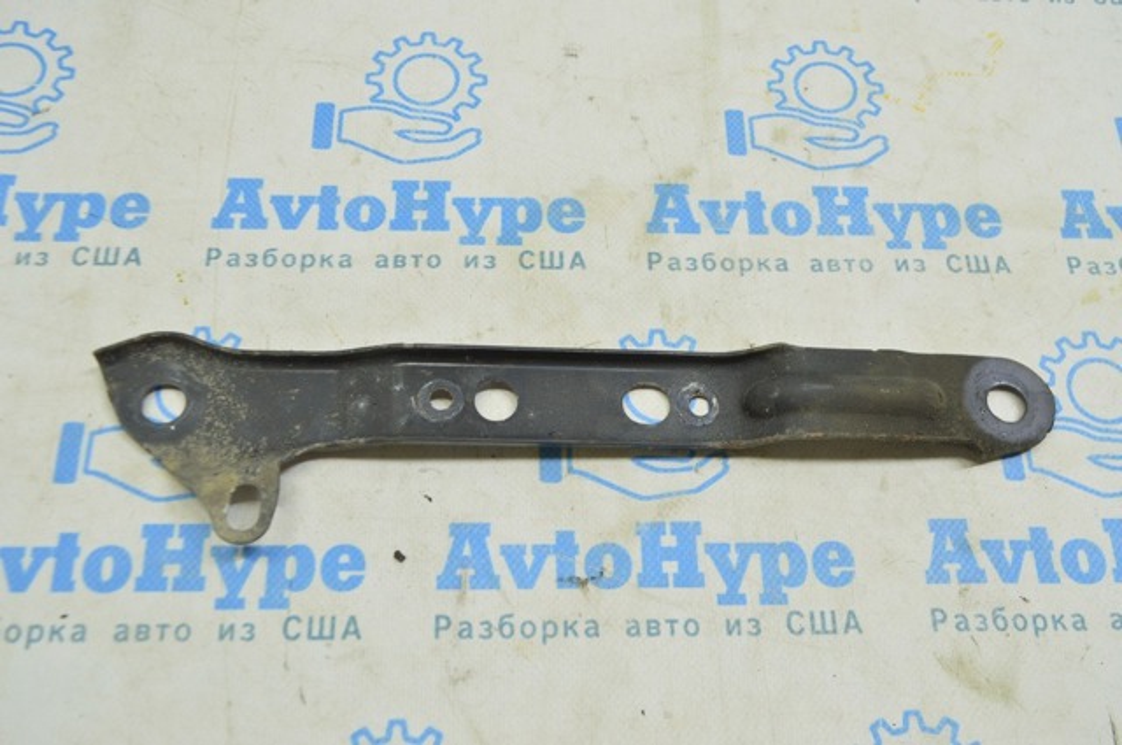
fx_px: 1121
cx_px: 561
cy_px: 372
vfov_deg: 36.8
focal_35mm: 36
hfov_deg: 53.2
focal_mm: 24
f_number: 5.6
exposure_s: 1/20
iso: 400
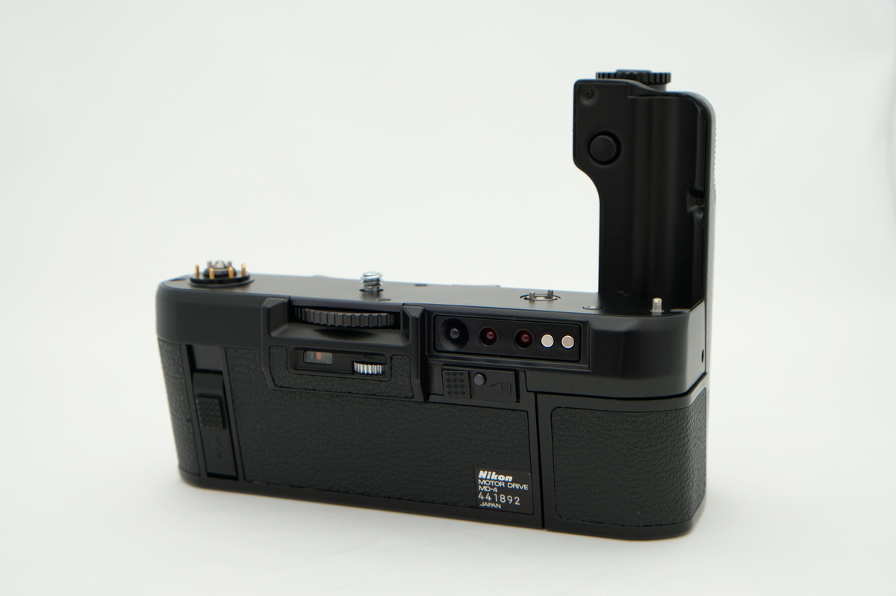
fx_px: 1343
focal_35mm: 54
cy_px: 298
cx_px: 448
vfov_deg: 25.0
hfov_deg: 36.9
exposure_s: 1/125
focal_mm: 35.8
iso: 200
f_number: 8
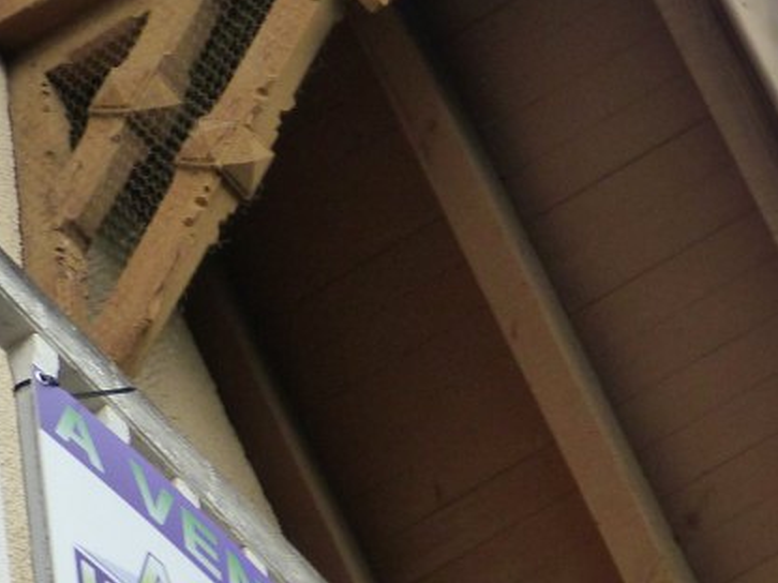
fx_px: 7100
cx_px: 178
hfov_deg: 6.3
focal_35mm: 316
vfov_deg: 4.7
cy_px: -105
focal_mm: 20.9
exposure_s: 1/200
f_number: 2.8
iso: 200
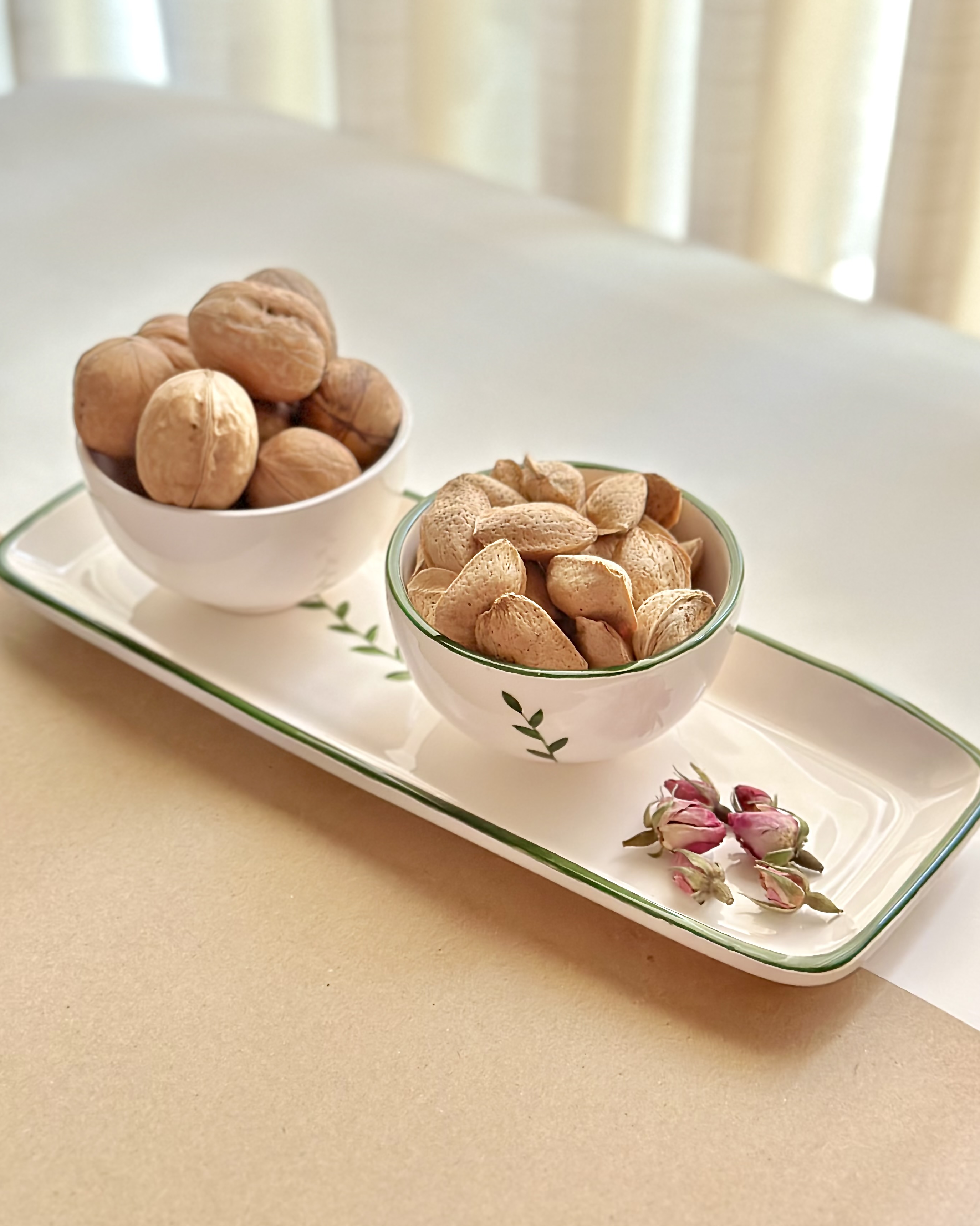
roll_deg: +0.4
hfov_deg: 27.6
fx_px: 1994
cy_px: 609
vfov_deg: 34.2
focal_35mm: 55
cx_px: 457
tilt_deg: -36.4
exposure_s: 1/40
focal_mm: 6.86
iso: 500
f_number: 1.78
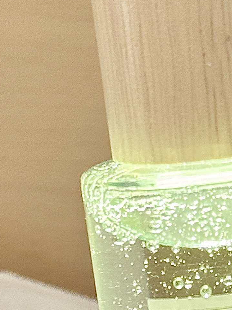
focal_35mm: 201
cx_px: 240
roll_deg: +6.5
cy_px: 361
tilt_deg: -33.7
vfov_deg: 9.7
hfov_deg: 7.4
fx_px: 1797
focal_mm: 6.76
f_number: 1.78
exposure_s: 1/50
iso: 80
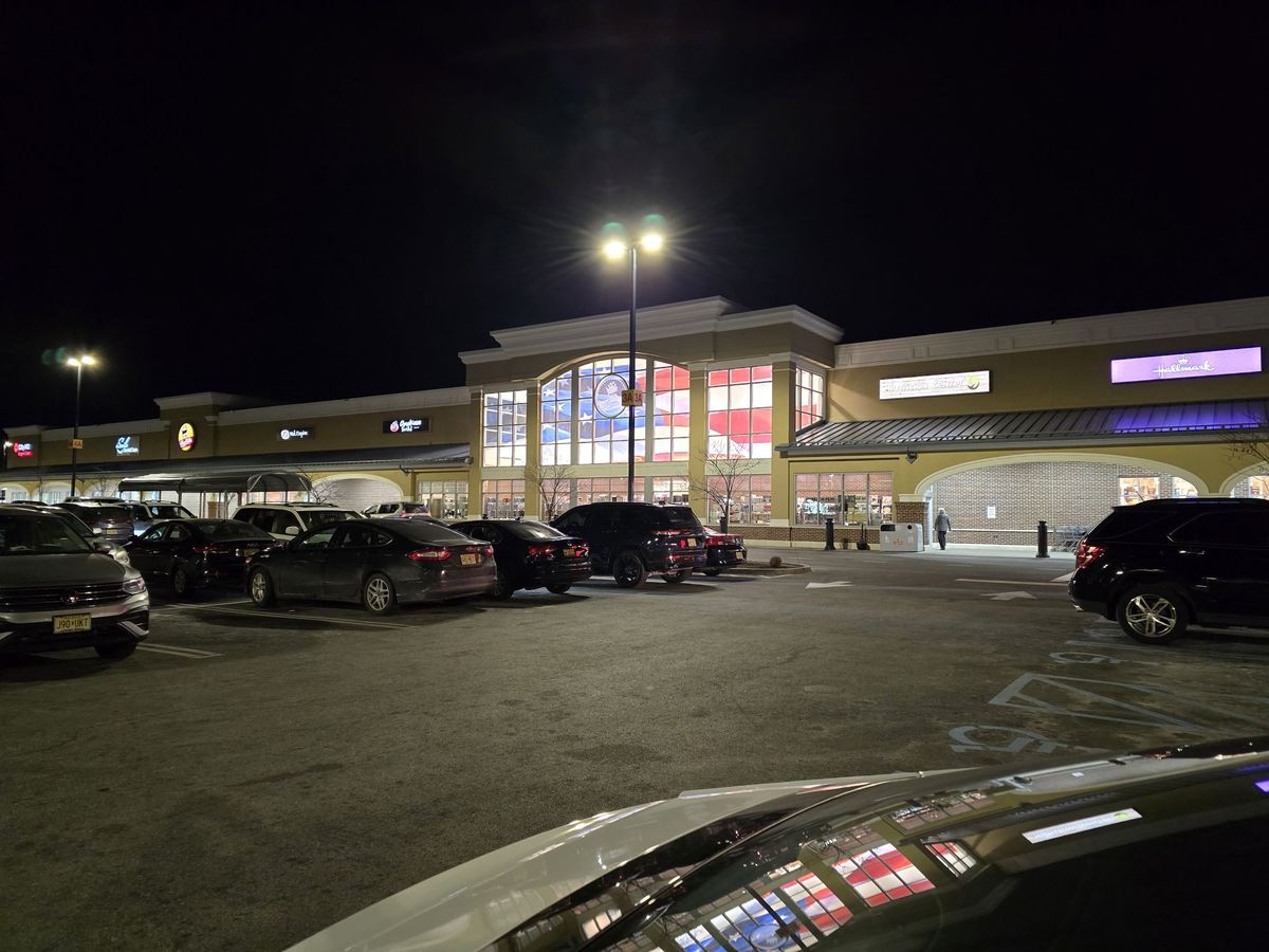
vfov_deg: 58.9
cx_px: 634
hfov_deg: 73.9
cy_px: 476
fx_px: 843
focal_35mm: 23
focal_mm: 6.3
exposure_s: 1/60
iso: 800
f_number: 1.7
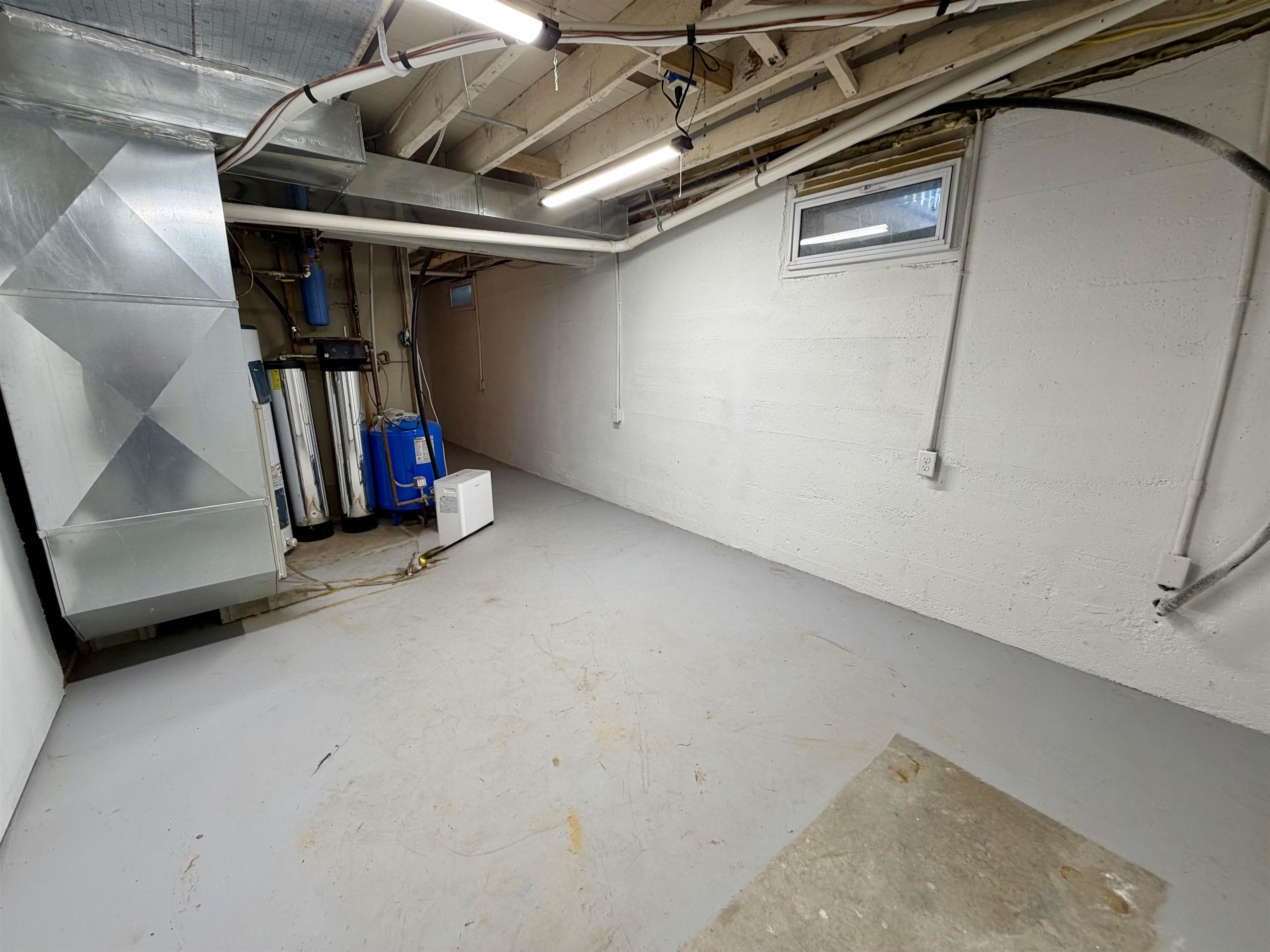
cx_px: 635
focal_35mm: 14
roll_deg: +0.6
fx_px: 514
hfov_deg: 102.1
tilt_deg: -13.9
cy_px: 476
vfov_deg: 85.7
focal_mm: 2.22
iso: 64
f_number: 2.2
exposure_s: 1/120
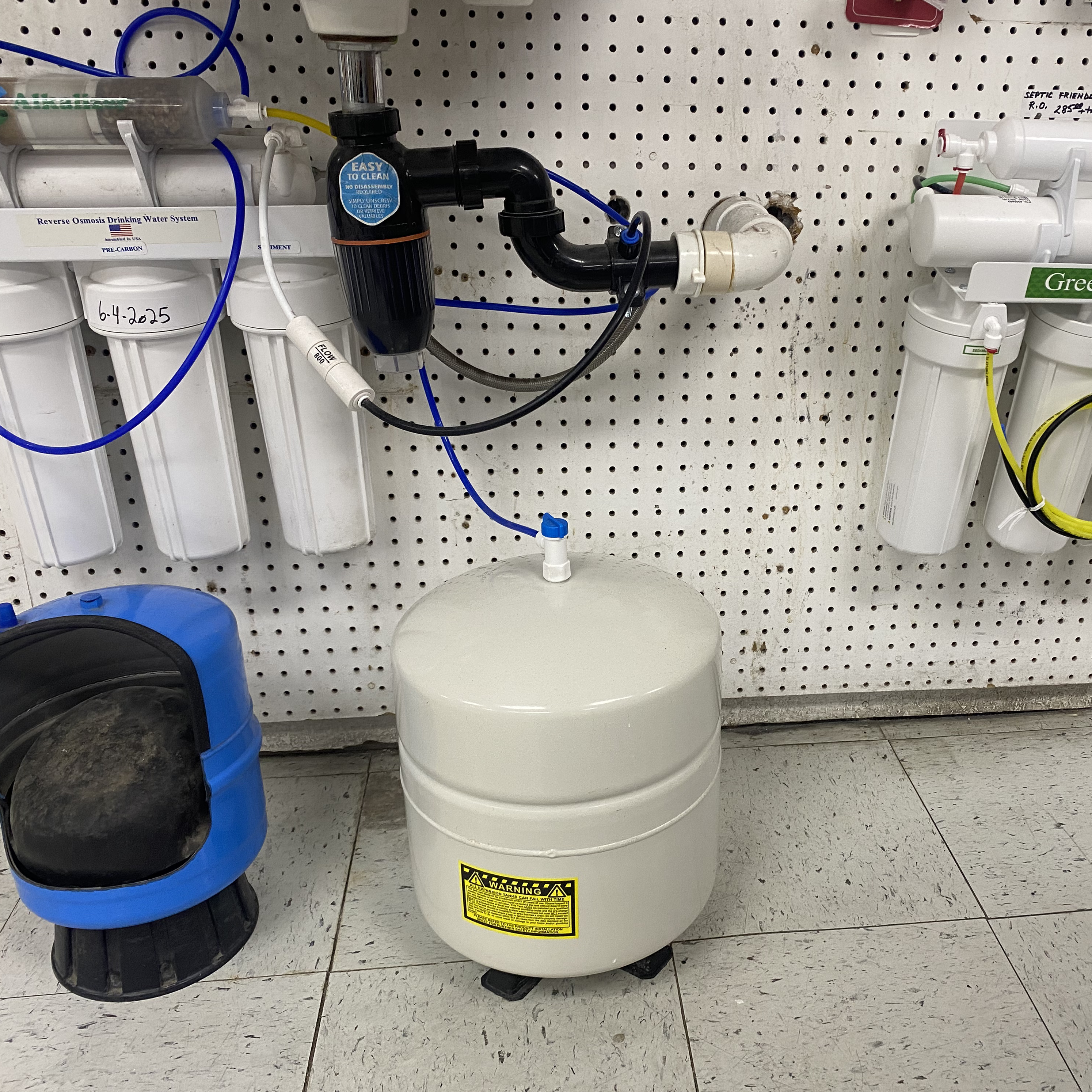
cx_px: 668
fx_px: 1106
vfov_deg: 52.5
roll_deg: -1.0
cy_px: 544
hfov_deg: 52.1
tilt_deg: -22.2
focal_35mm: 31
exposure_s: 1/60
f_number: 1.8
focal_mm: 4.25
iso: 80
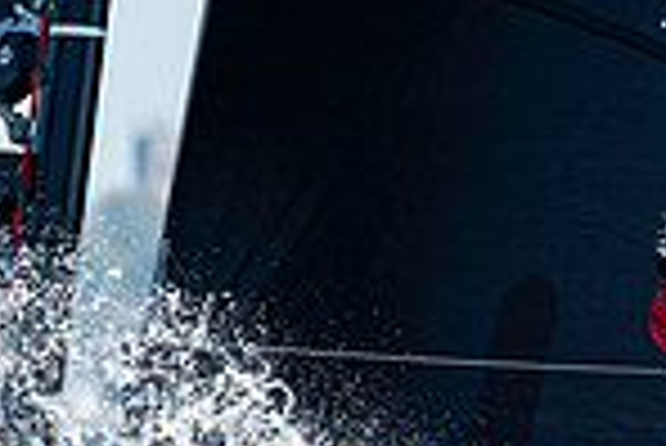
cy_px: 502
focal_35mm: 1766
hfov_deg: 1.2
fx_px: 32702
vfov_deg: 0.8
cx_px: 482
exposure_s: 1/1600
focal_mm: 300
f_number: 5
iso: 320
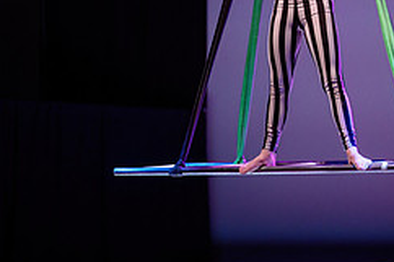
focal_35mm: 120
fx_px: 1312
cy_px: 129
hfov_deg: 17.0
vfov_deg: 11.4
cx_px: 247
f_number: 1.2
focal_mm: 50
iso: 800
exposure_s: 1/250
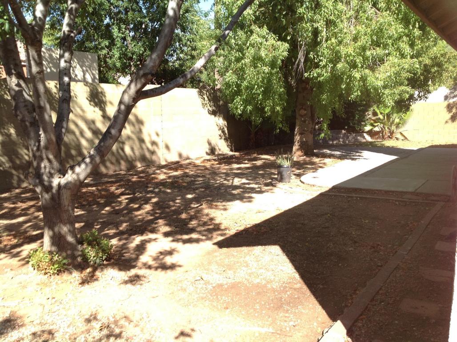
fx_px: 461
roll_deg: +1.1
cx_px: 228
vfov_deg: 40.6
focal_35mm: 35
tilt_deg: -7.8
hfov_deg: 52.7
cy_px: 171
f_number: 2.4
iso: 50
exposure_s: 1/593
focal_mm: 4.28
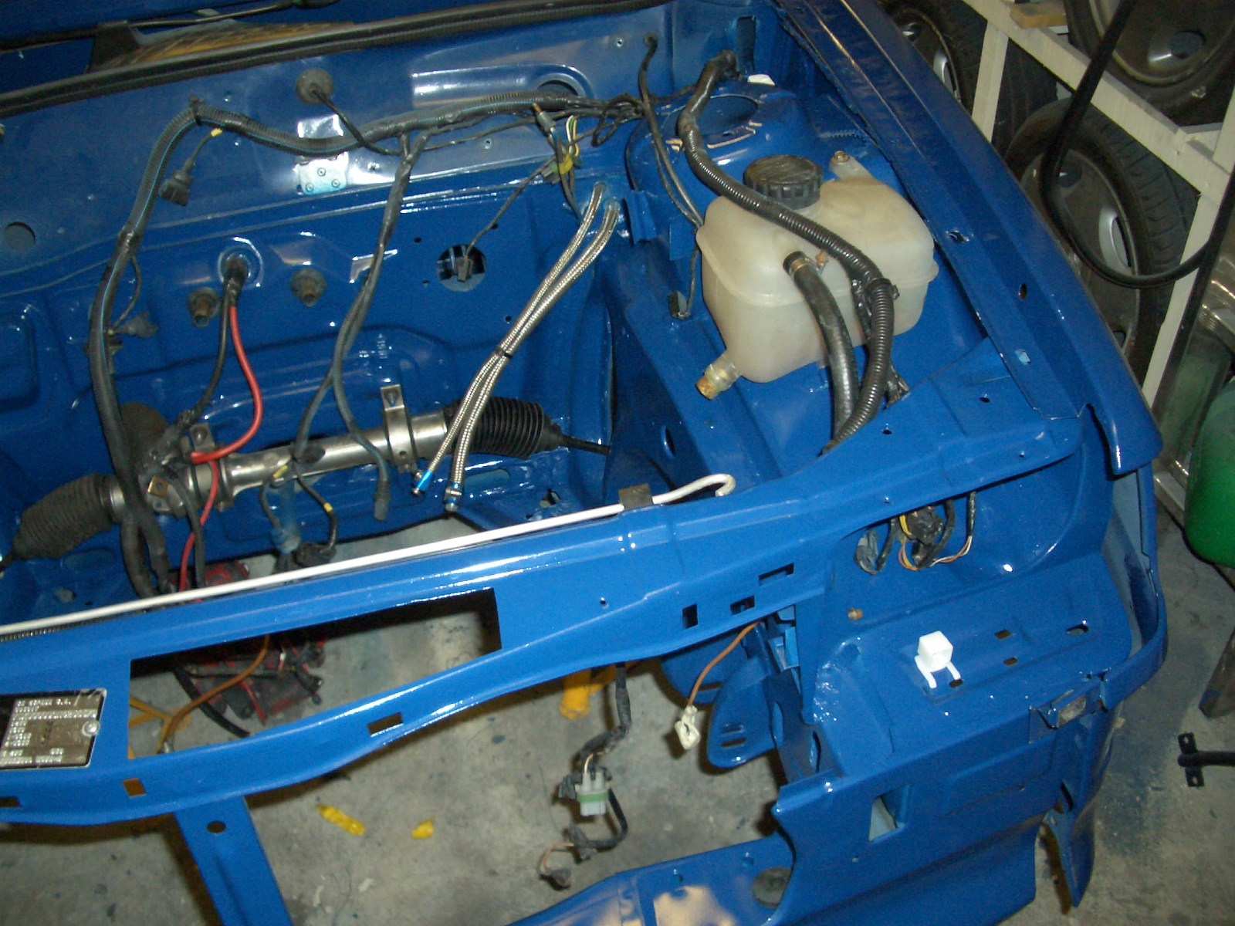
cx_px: 618
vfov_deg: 40.7
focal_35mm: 35
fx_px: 1249
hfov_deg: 52.6
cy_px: 463
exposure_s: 1/60
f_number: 2.6
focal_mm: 5.8
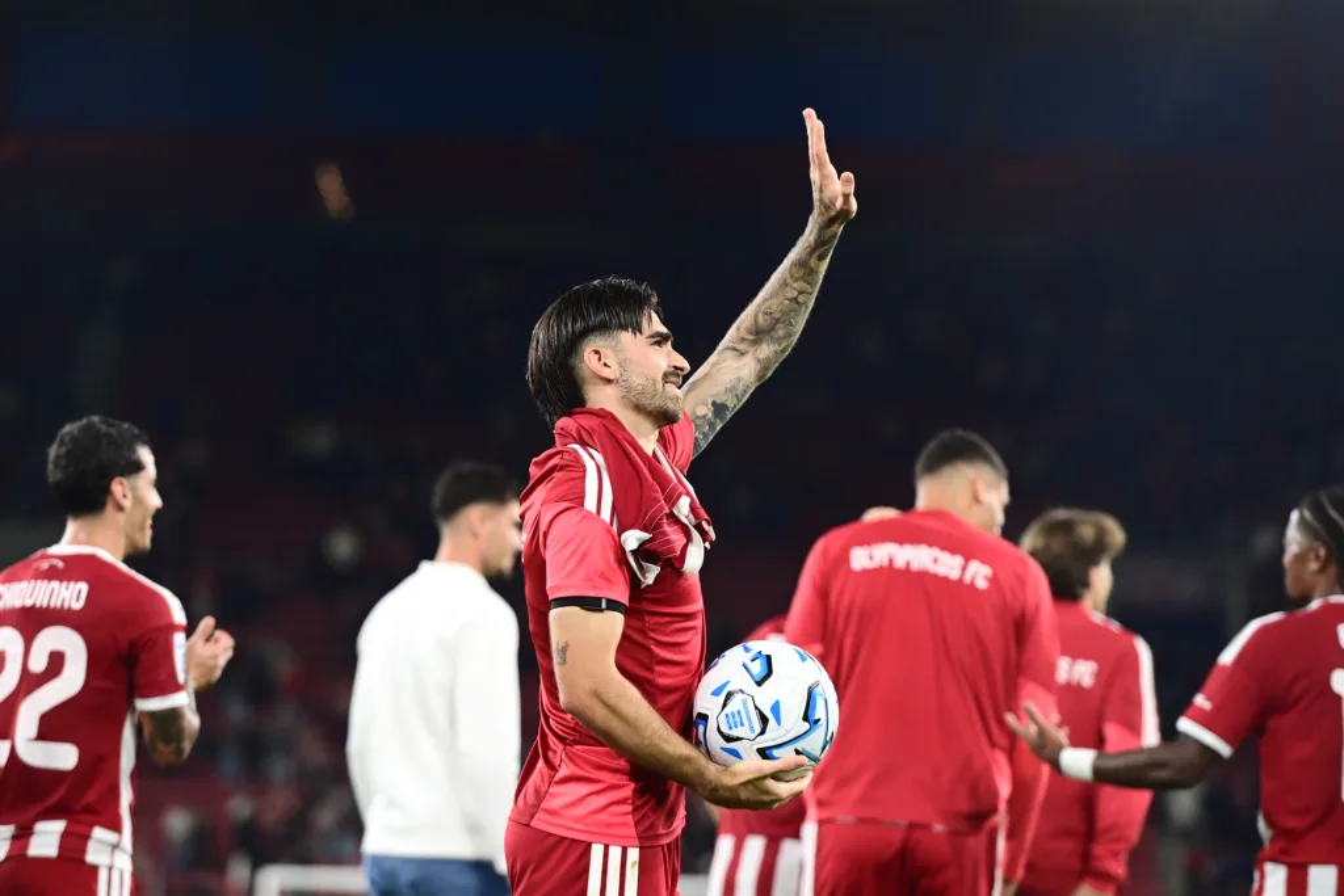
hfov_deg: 13.2
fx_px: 5787
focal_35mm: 155
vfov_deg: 8.9
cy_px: 448
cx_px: 672
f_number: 3.2
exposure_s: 1/640
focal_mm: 155
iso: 2500
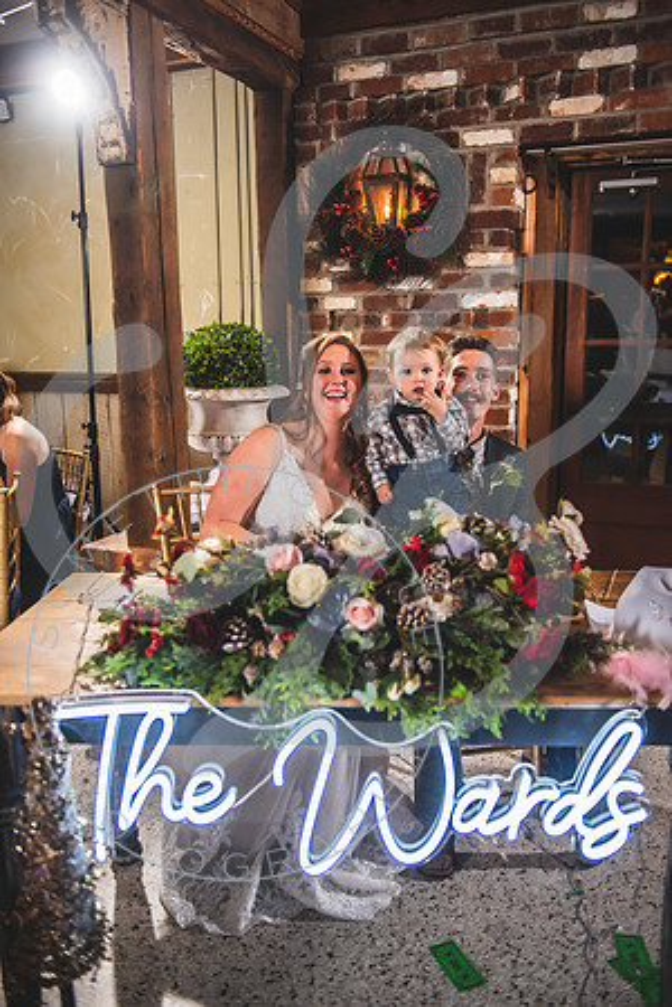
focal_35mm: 32
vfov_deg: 58.7
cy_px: 504
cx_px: 336
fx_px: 896
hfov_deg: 41.1
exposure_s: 1/100
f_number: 2.8
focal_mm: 32
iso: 400
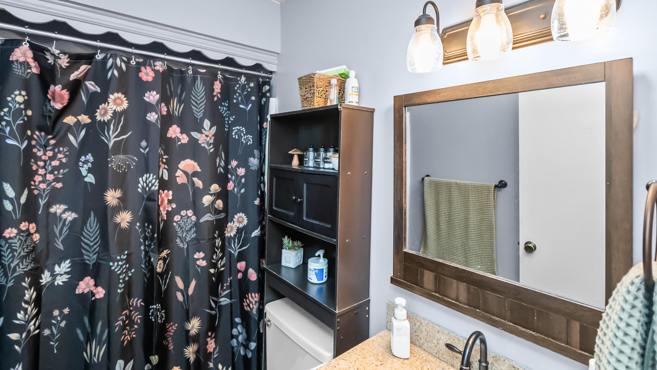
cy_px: 166
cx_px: 333
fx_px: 279
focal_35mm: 16
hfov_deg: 99.4
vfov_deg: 66.9
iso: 1600
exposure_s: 1/125
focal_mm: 10
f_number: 4.5
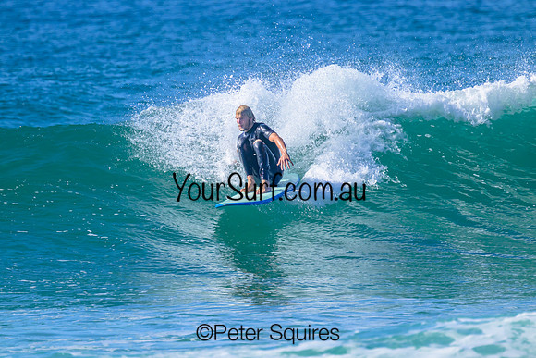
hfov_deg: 2.6
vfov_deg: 1.7
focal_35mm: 800
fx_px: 11913
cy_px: 179
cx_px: 268
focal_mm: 800
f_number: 11
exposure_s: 1/2000
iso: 1100
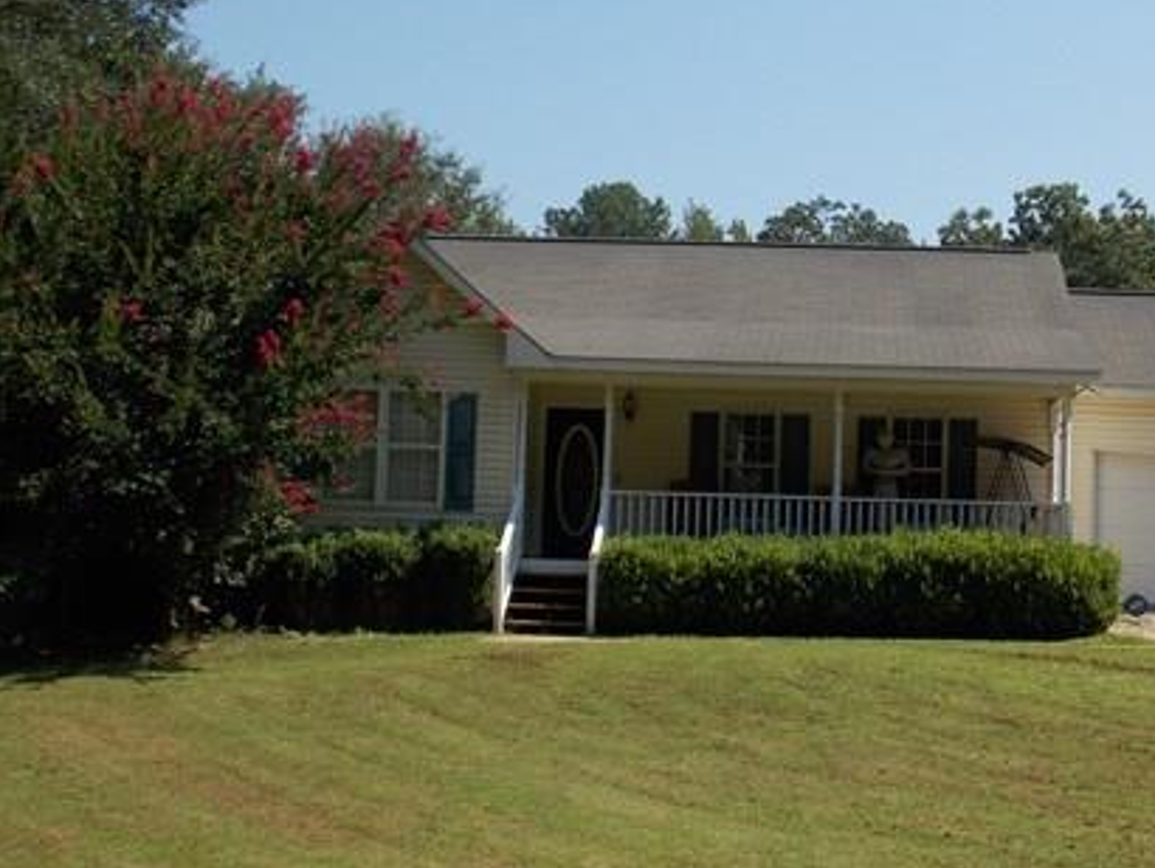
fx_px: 2137
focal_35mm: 64
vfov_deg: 22.9
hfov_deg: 30.1
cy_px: 378
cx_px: 761
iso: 80
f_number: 3.6
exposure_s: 1/640
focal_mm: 7.3
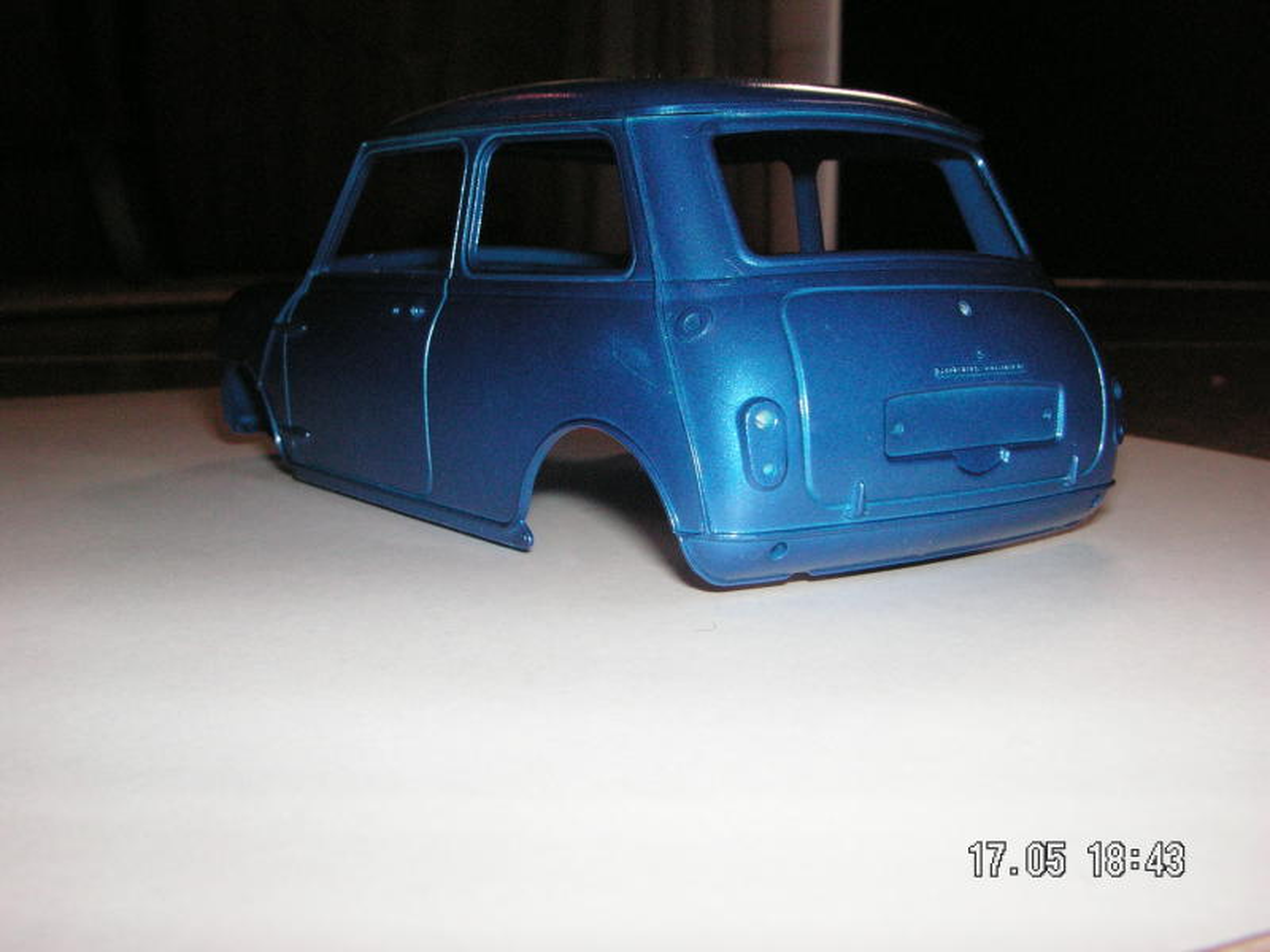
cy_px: 476
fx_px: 1394
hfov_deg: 49.0
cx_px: 635
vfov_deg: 37.7
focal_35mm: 38
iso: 160
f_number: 6.6
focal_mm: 6.3
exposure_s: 1/45
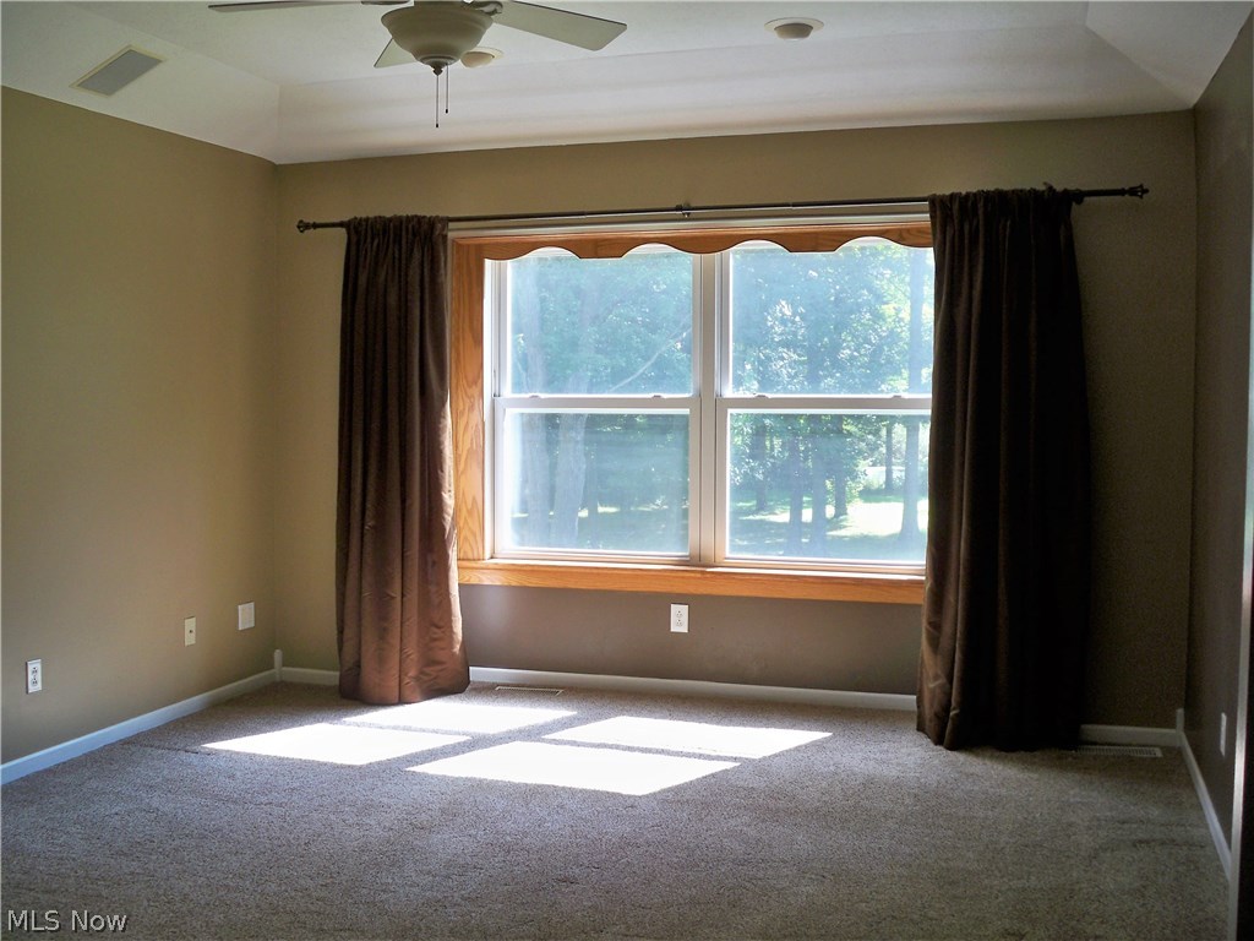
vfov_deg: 40.7
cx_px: 627
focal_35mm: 35
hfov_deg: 52.6
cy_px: 470
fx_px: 1268
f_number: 3.1
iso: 80
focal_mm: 6.3
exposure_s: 1/50
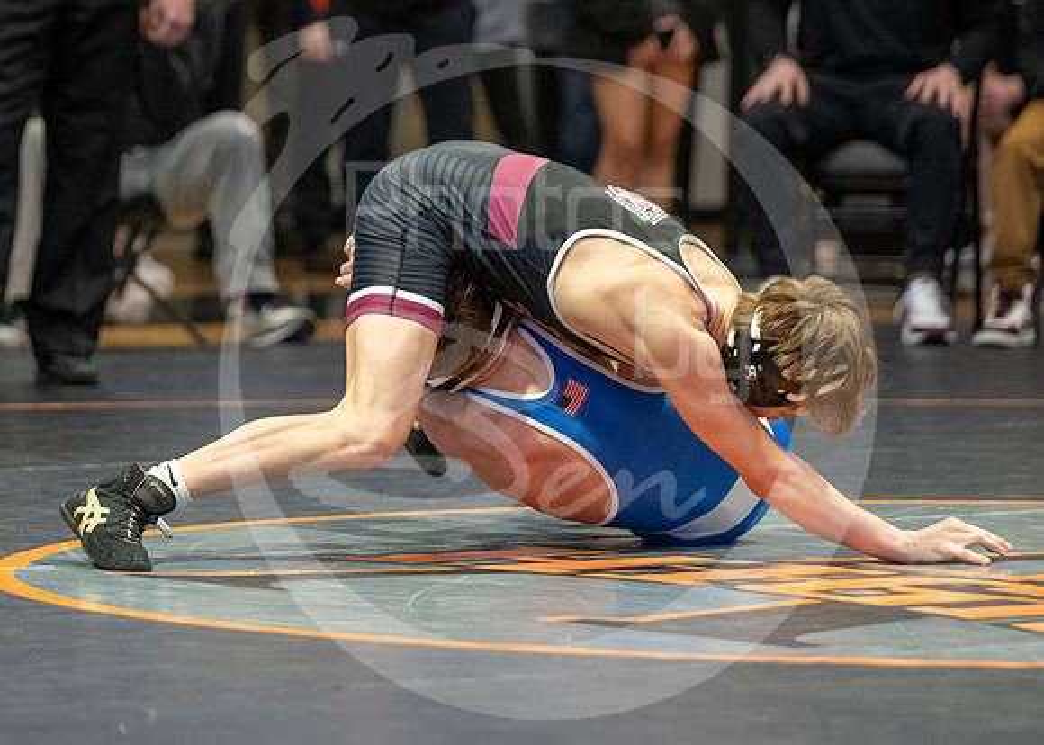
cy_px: 526
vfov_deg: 5.8
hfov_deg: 8.1
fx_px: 7405
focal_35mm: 250
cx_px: 320
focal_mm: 120
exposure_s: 1/1000
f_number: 2.8
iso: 3200
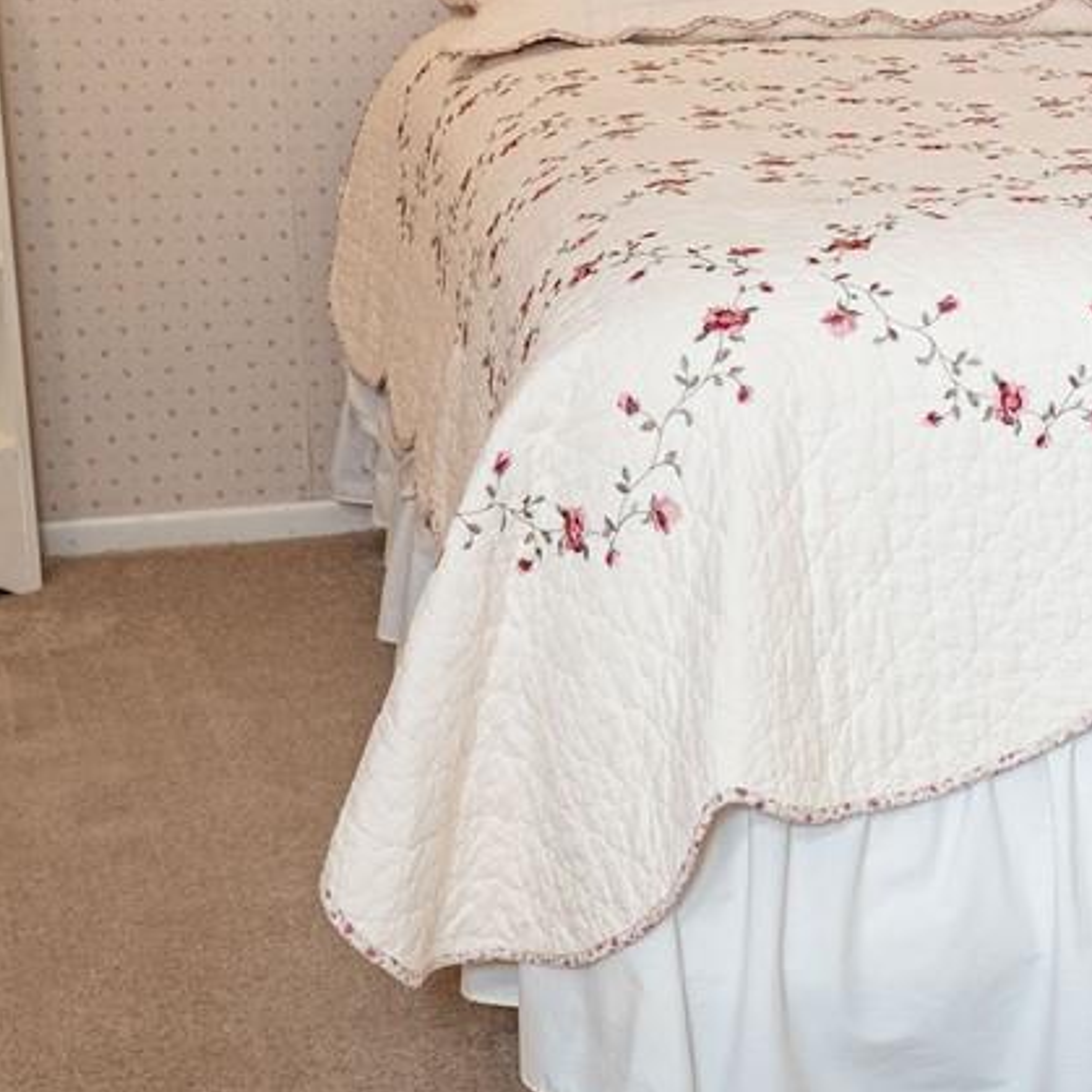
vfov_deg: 21.3
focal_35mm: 81
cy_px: 344
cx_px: 1394
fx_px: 2891
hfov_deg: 19.8
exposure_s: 1/8
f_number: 4.5
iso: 200
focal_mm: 12
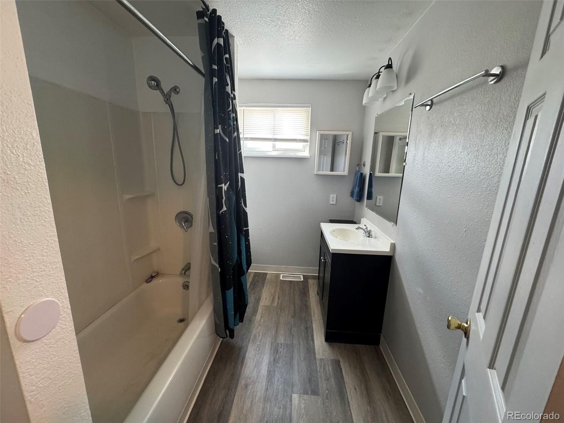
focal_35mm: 14
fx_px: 228
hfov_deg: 102.1
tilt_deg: -12.3
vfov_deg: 85.7
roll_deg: -1.9
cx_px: 282
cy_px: 212
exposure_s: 1/60
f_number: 2.2
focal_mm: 2.22
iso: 320
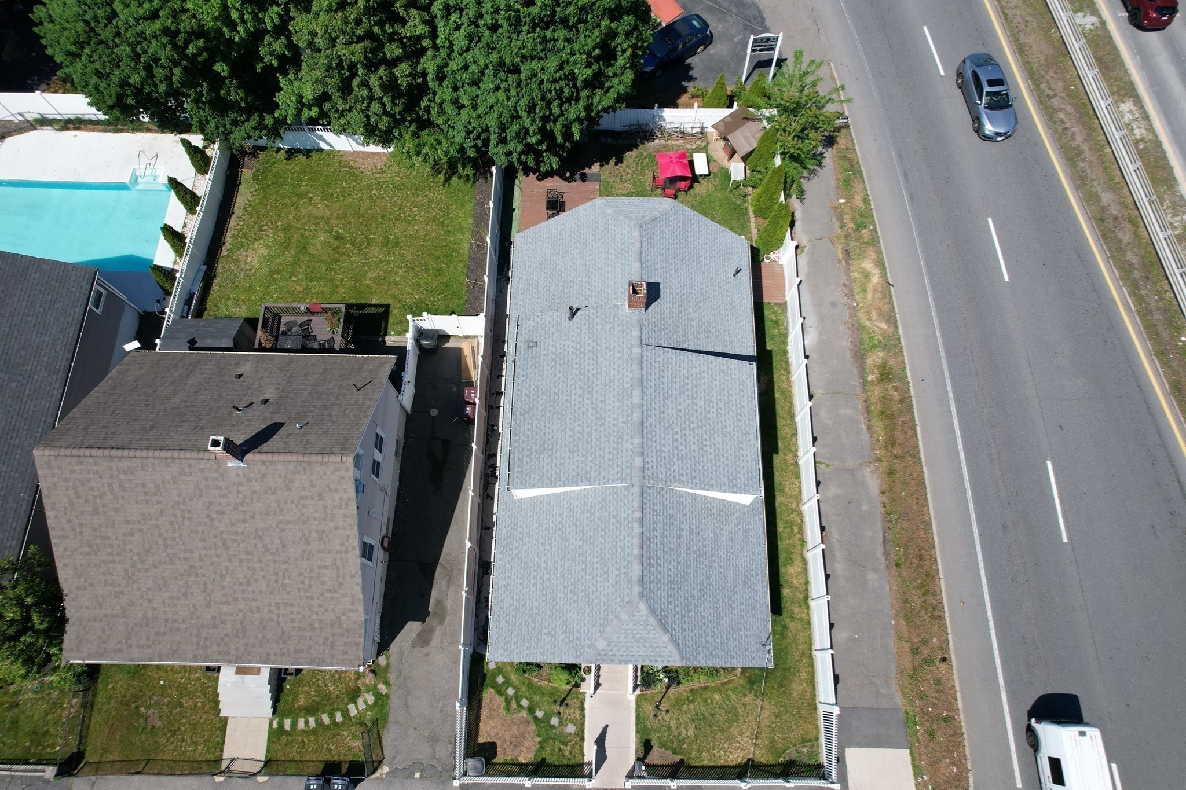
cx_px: 593
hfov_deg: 78.6
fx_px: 725
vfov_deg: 57.2
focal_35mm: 22
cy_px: 395
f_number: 2.8
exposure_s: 1/640
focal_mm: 8.38
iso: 120
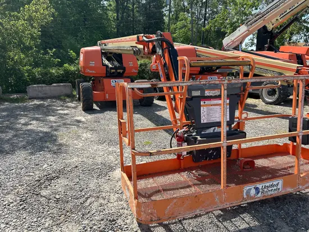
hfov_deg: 67.3
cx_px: 154
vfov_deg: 53.1
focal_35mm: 26
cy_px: 116
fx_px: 232
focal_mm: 5.7
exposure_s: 1/2404
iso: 50
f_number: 1.5
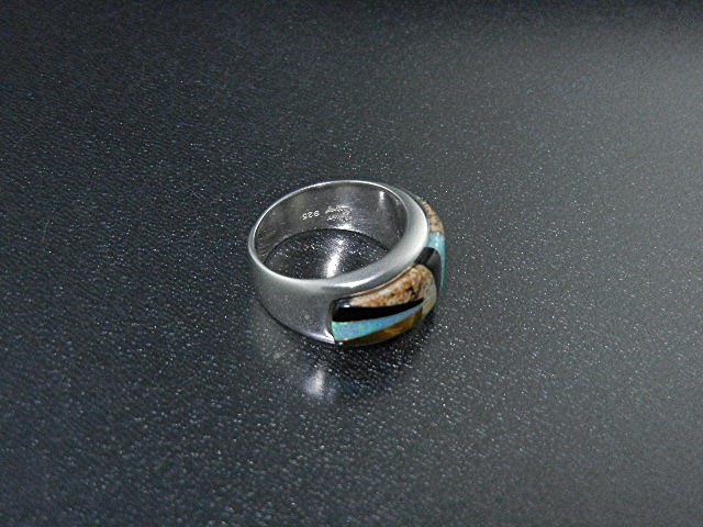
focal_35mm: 52
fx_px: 1056
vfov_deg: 28.0
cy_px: 264
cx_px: 352
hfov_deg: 36.8
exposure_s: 1/30
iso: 800
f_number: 7.8
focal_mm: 9.3
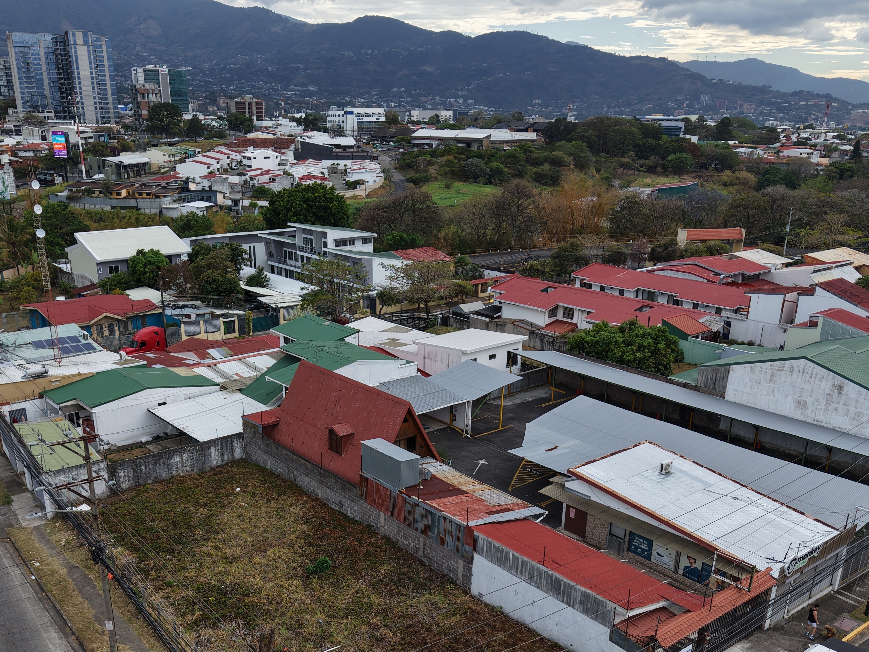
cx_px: 389
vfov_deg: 40.1
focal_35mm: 35
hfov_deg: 52.5
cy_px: 448
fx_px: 879
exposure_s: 1/2000
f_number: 1.8
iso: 180
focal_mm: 8.67
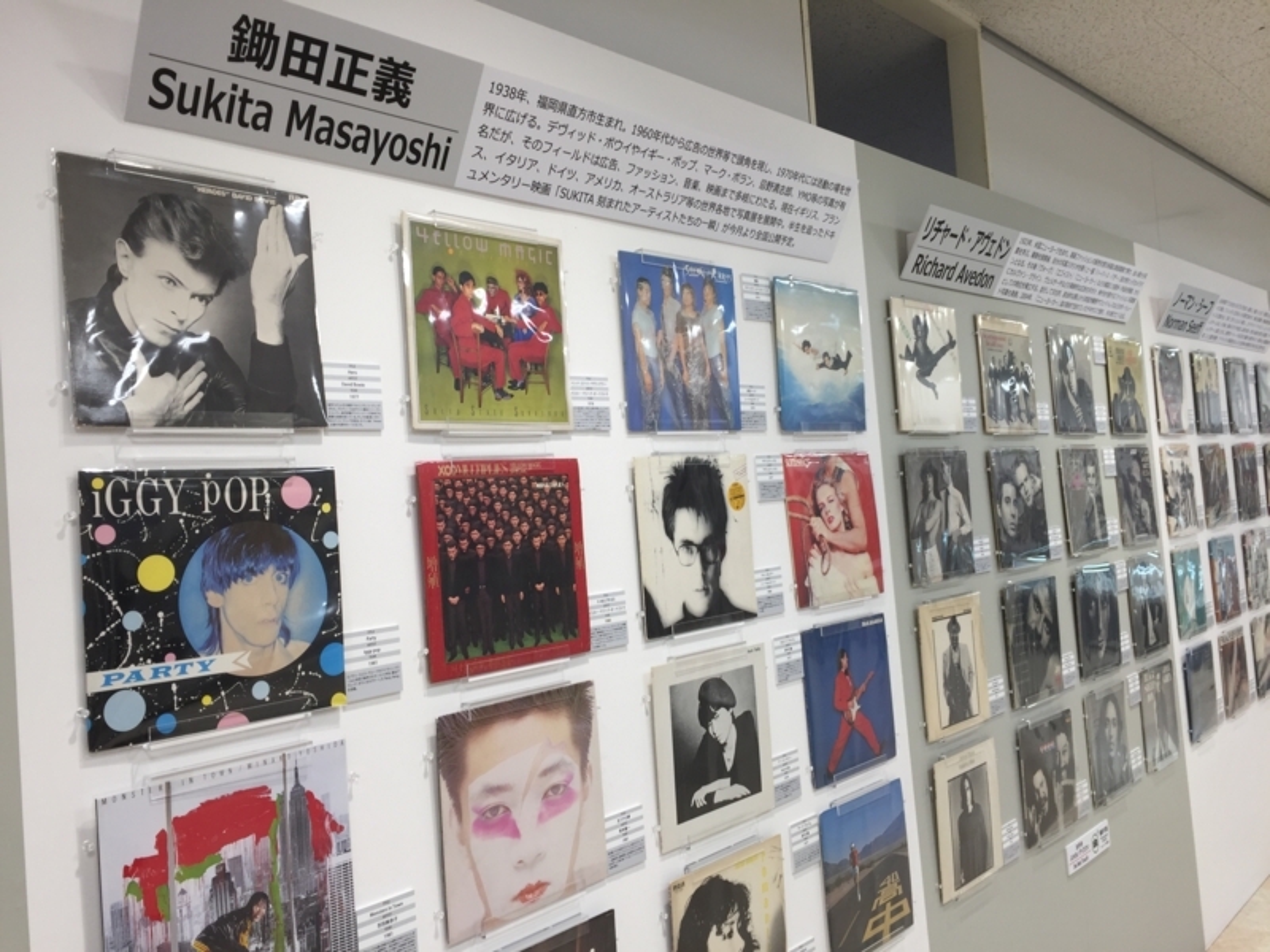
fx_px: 1064
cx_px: 635
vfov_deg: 48.2
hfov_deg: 61.7
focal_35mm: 29
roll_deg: +3.3
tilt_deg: +2.2
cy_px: 476
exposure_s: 1/60
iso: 32
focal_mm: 4.15
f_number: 2.2
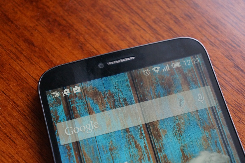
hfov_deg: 29.3
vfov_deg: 19.7
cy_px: 82
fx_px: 469
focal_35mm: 69
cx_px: 122
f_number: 5
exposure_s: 1/125
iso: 3200
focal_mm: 46
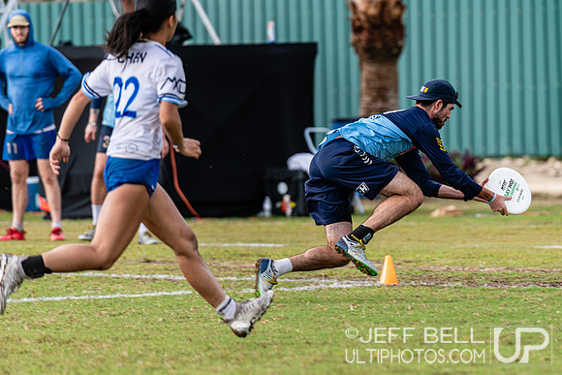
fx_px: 5103
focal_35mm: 327
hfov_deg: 6.3
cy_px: 135
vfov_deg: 4.2
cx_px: 450
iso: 125
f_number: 3.2
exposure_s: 1/1000
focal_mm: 200
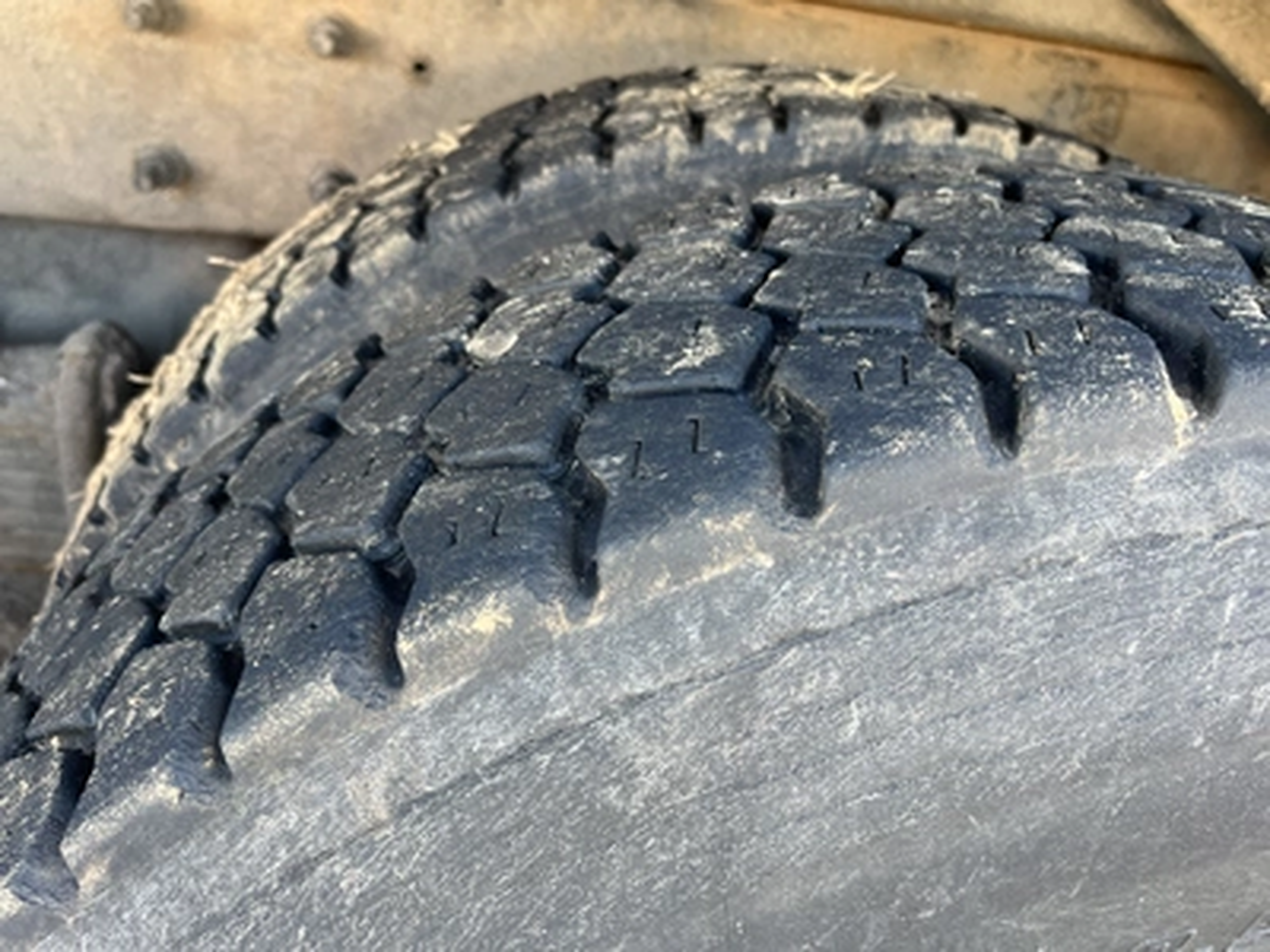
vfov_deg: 53.1
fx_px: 954
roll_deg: -6.2
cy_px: 476
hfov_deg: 67.3
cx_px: 635
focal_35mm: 26
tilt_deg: -31.1
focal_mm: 5.1
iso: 125
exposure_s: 1/121
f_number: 1.6
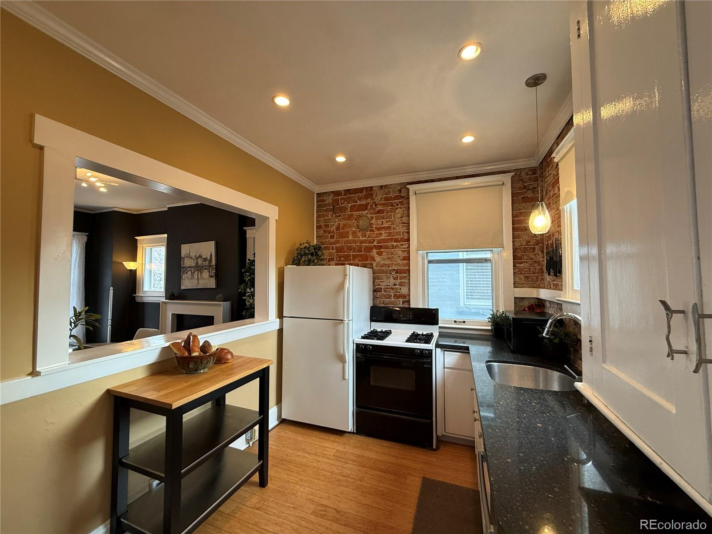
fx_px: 288
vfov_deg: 85.7
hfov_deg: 102.1
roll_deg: -0.5
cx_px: 356
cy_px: 267
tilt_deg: +2.0
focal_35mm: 14
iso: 200
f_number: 2.2
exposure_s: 1/60
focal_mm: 2.22
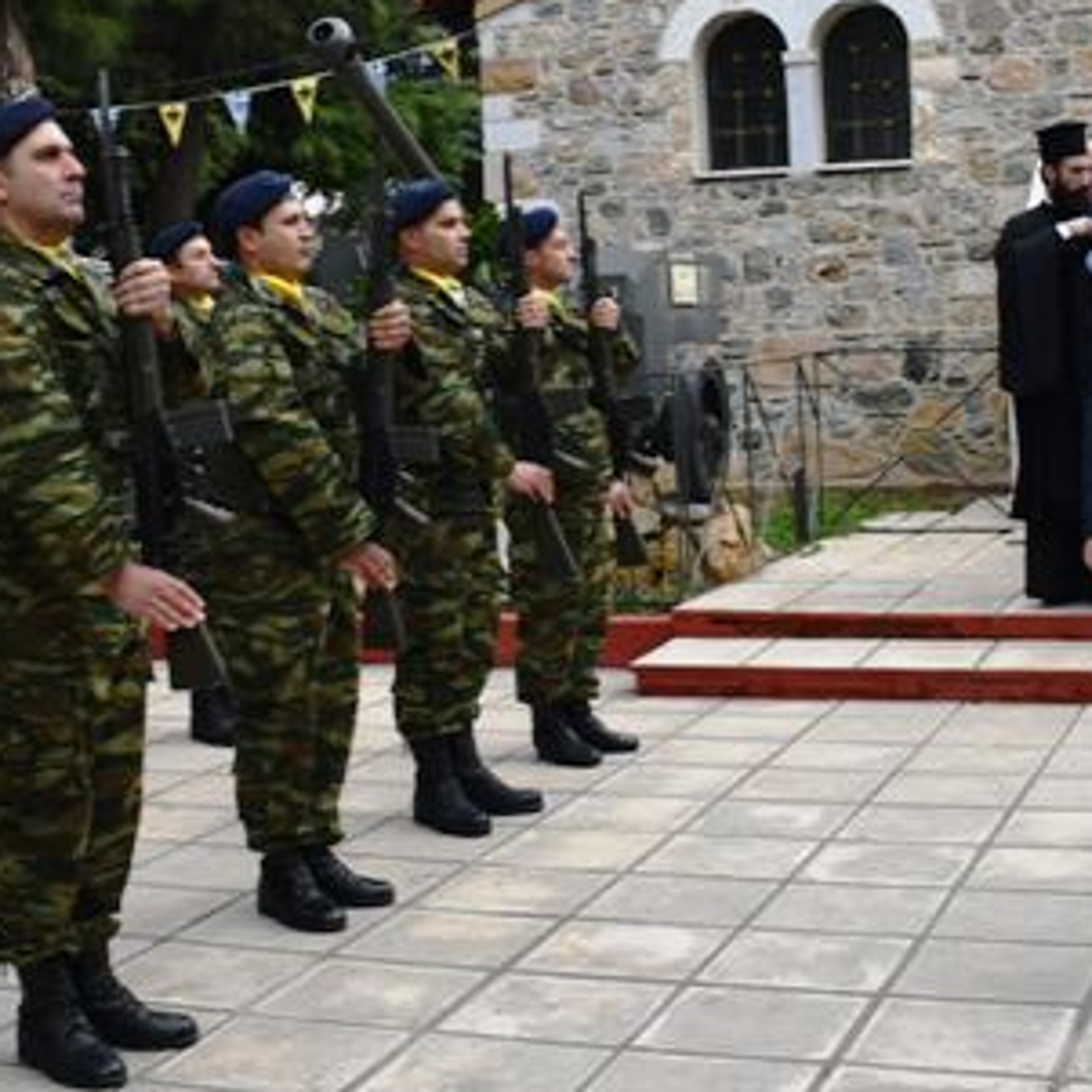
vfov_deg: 27.9
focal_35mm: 61
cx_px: 617
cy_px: 317
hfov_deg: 28.1
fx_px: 2177
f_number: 7.1
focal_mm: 18
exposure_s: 1/250
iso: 200
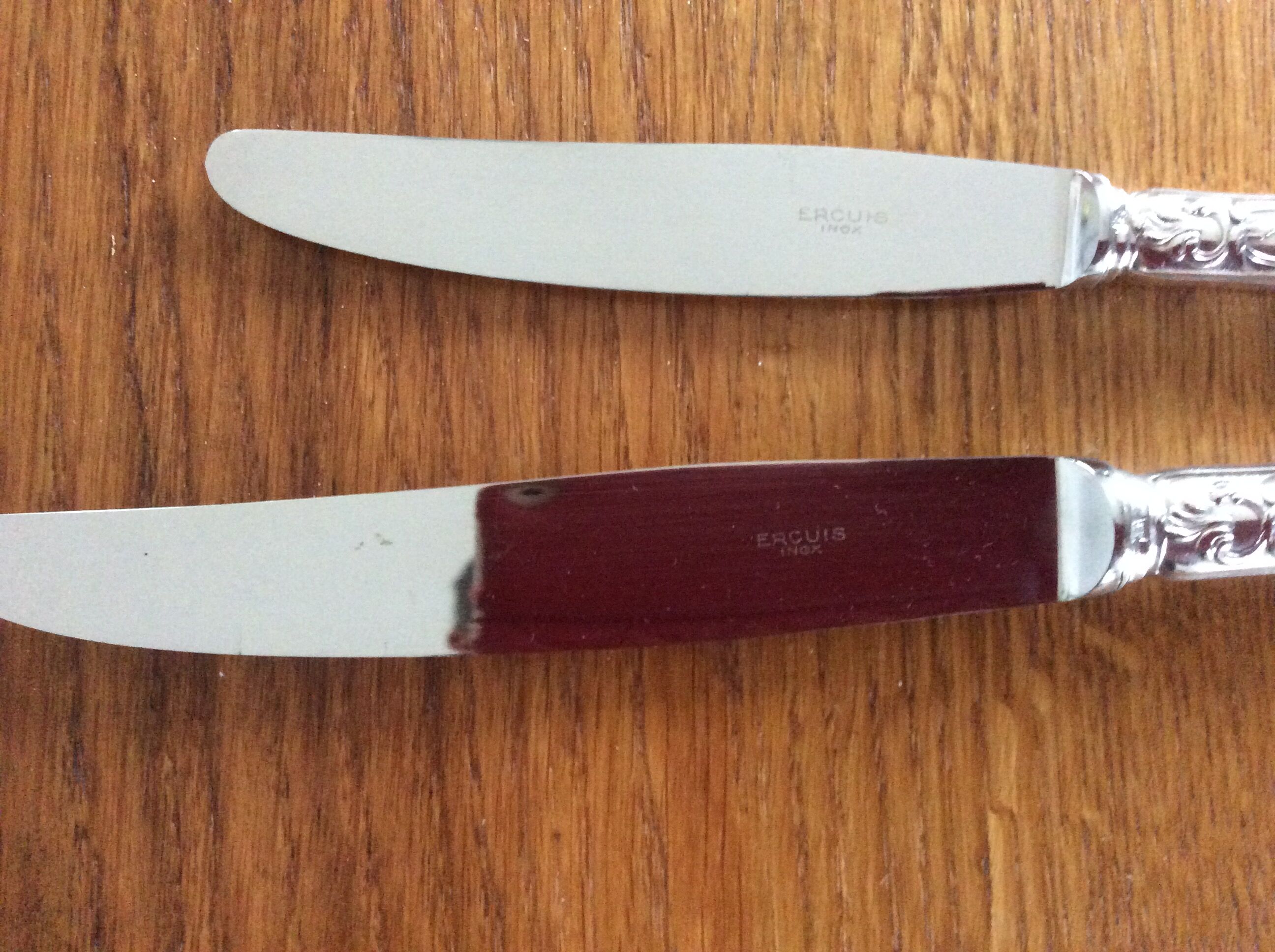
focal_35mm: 32
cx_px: 638
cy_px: 476
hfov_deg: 56.9
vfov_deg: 44.1
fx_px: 1177
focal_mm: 3.3
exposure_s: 1/17
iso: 400
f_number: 2.4
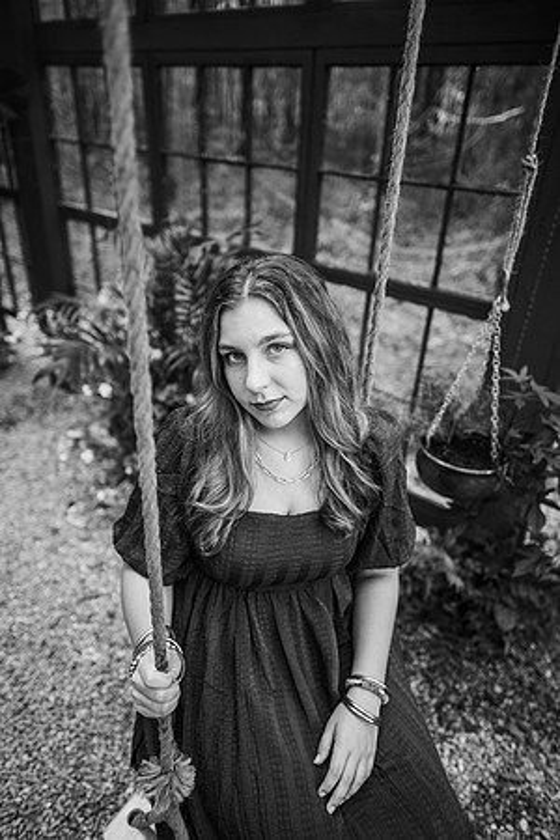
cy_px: 420
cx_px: 280
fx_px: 560
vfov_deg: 73.7
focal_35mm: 24
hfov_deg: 53.1
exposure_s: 1/320
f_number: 2.2
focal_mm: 24
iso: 400
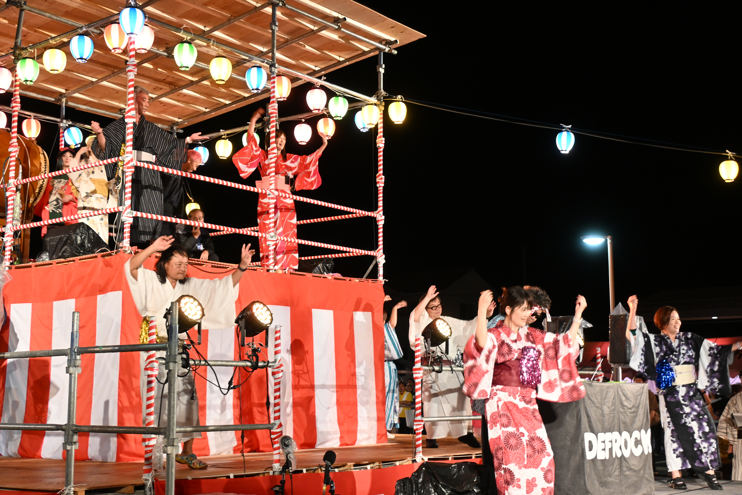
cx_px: 371
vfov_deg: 28.5
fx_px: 974
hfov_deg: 41.7
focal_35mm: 47
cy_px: 248
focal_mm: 31.5
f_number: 5.6
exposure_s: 1/30
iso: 800
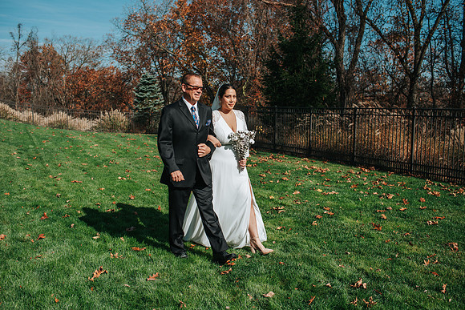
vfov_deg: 37.9
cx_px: 232
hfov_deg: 54.4
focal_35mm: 35
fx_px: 452
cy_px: 155
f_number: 3.5
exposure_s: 1/1250
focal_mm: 35
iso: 100
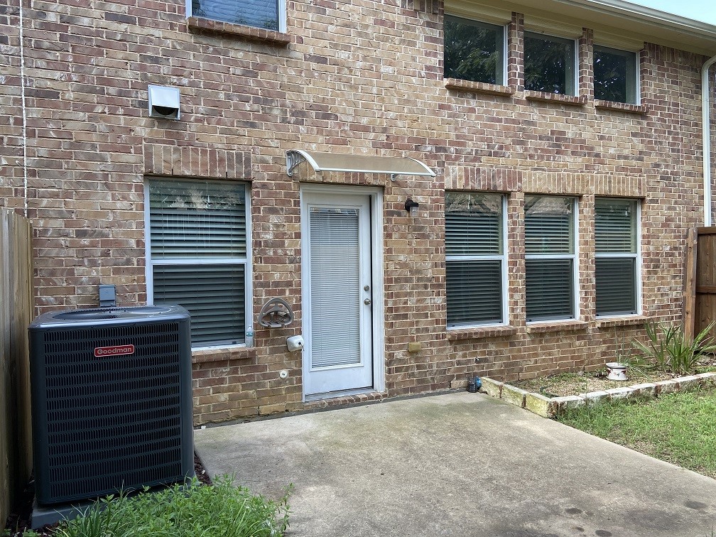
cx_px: 358
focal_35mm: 26
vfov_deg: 53.1
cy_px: 268
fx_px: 538
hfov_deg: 67.3
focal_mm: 4.25
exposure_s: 1/191
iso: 32
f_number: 1.8
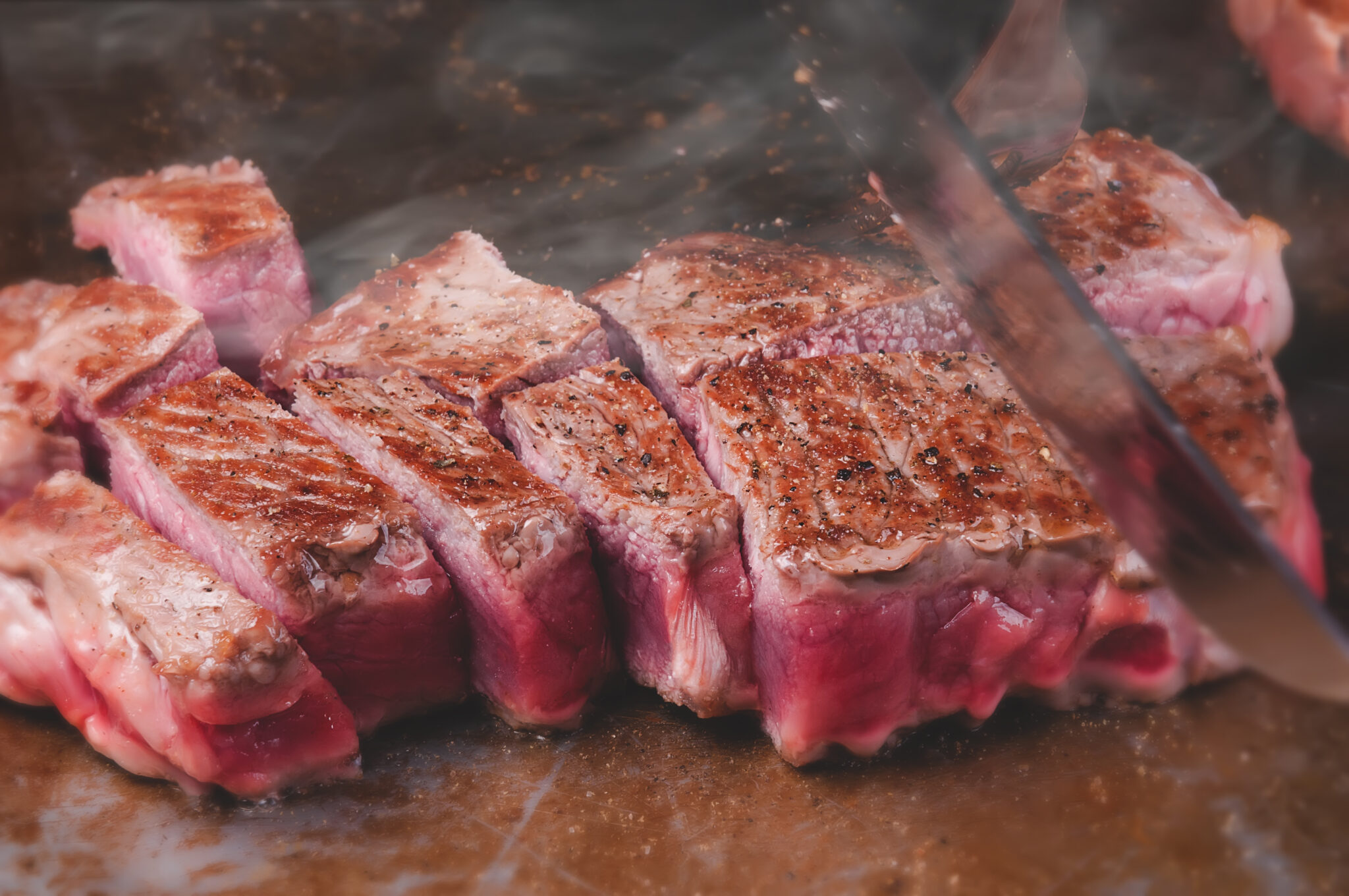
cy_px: 448
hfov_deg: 19.5
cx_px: 674
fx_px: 3930
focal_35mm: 105
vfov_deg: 13.0
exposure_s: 1/100
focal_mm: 70
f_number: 20
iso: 160
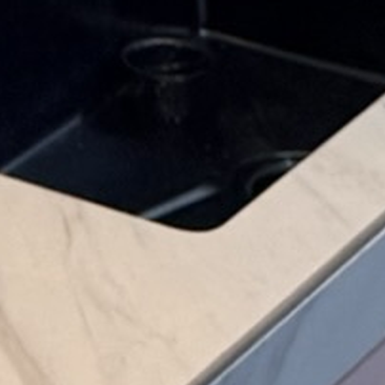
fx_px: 2705
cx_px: -114
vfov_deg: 6.9
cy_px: -940
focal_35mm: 215
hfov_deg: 8.0
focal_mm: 6.76
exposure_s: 1/100
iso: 250
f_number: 1.78
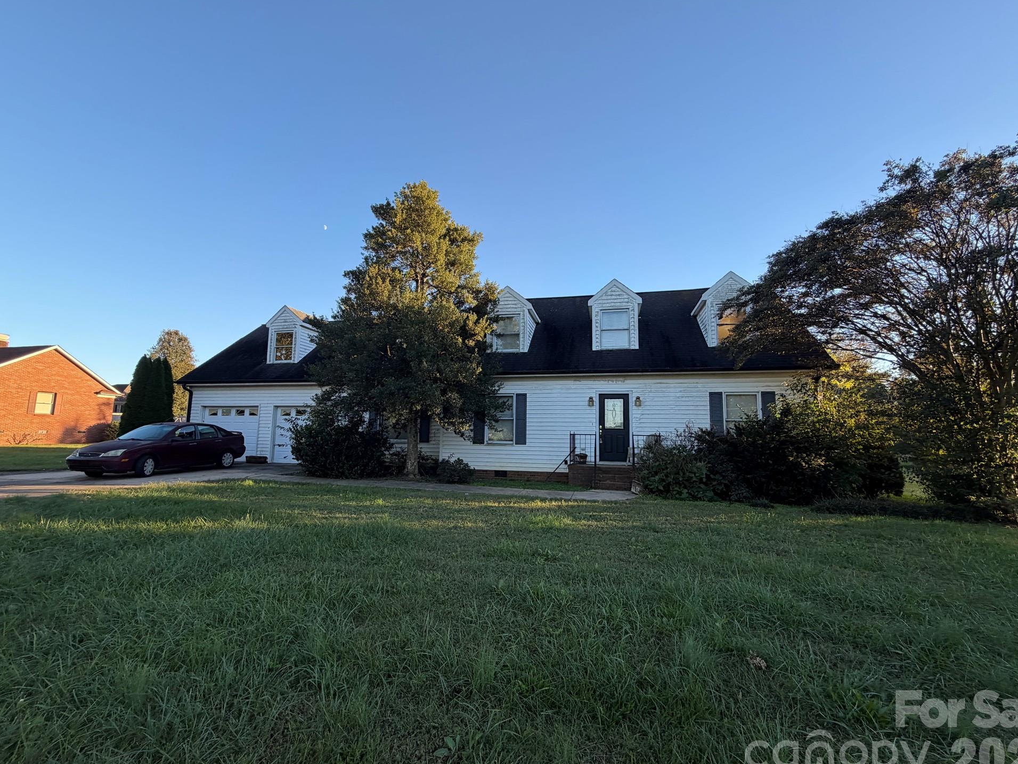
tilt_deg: +6.2
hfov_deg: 98.1
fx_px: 441
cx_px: 520
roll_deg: -0.8
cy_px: 386
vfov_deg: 81.8
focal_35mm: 15
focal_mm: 2.22
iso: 50
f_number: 2.2
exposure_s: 1/372
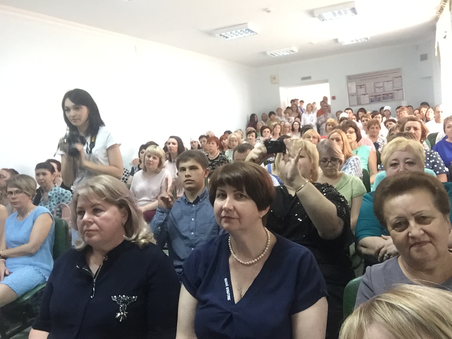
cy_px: 170
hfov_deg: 58.4
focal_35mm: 31
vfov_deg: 45.4
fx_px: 405
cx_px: 226
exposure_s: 1/33
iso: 200
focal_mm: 2.65
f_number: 2.2
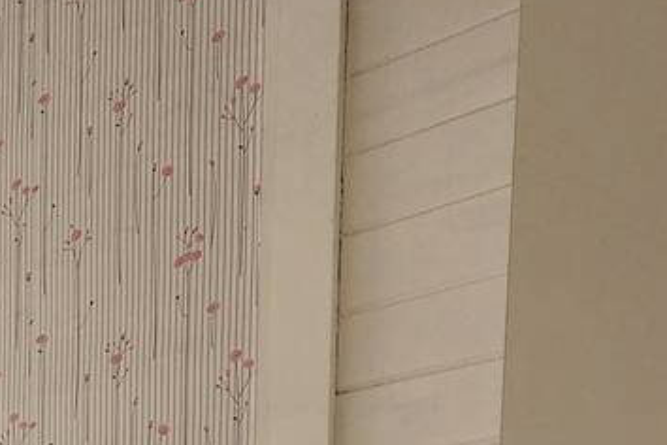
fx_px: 1019
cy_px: 875
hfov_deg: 28.9
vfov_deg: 17.8
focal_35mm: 55
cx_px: -219
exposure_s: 1/60
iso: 125
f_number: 2.2
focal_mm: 2.2
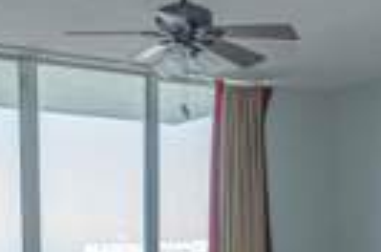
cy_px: 398
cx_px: 209
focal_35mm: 90
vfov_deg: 14.0
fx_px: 950
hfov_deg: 22.7
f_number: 6.3
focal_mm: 24
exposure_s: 1/125
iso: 400
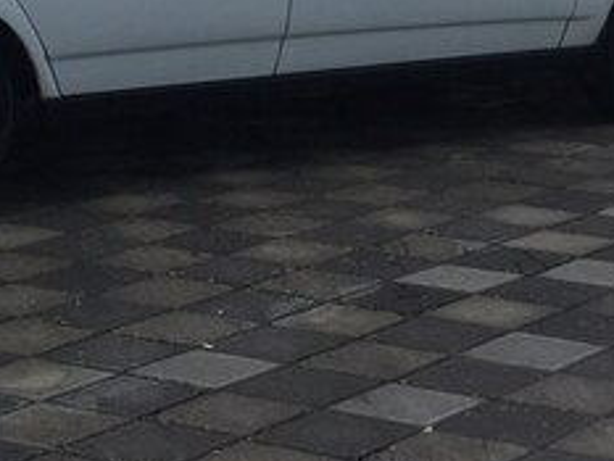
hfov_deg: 23.4
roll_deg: -2.0
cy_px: -133
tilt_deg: -5.8
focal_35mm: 82
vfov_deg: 17.0
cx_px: 108
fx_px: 1455
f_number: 2.2
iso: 32
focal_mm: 4.15
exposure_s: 1/1163
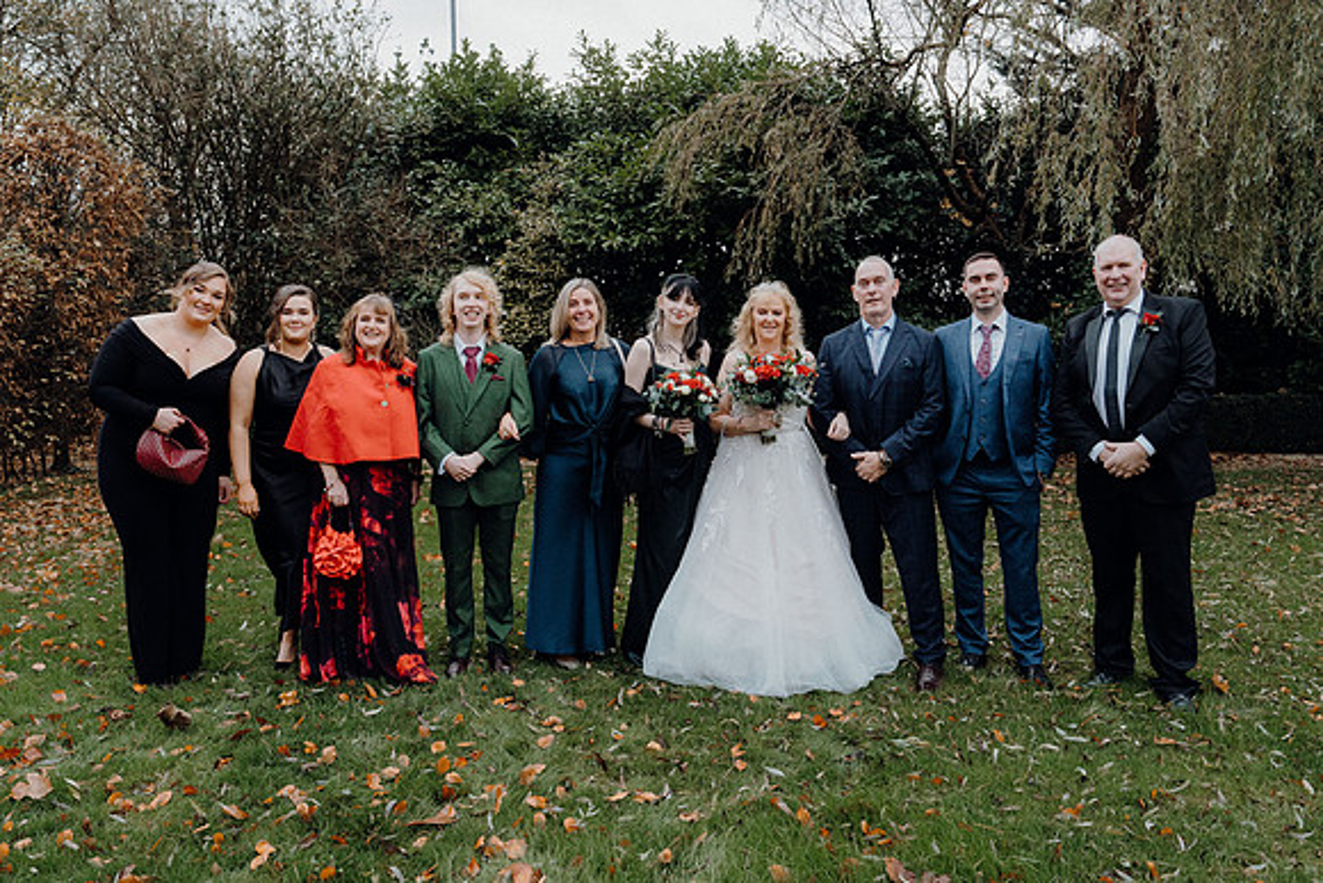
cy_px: 442
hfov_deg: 61.9
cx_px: 662
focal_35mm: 30
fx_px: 1103
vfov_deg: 43.6
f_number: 5
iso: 3200
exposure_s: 1/250
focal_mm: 30
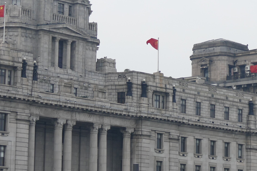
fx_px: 1049
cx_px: 194
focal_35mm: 147
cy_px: 62
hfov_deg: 13.9
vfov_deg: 9.3
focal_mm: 21.81
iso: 125
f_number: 3.5
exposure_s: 1/500
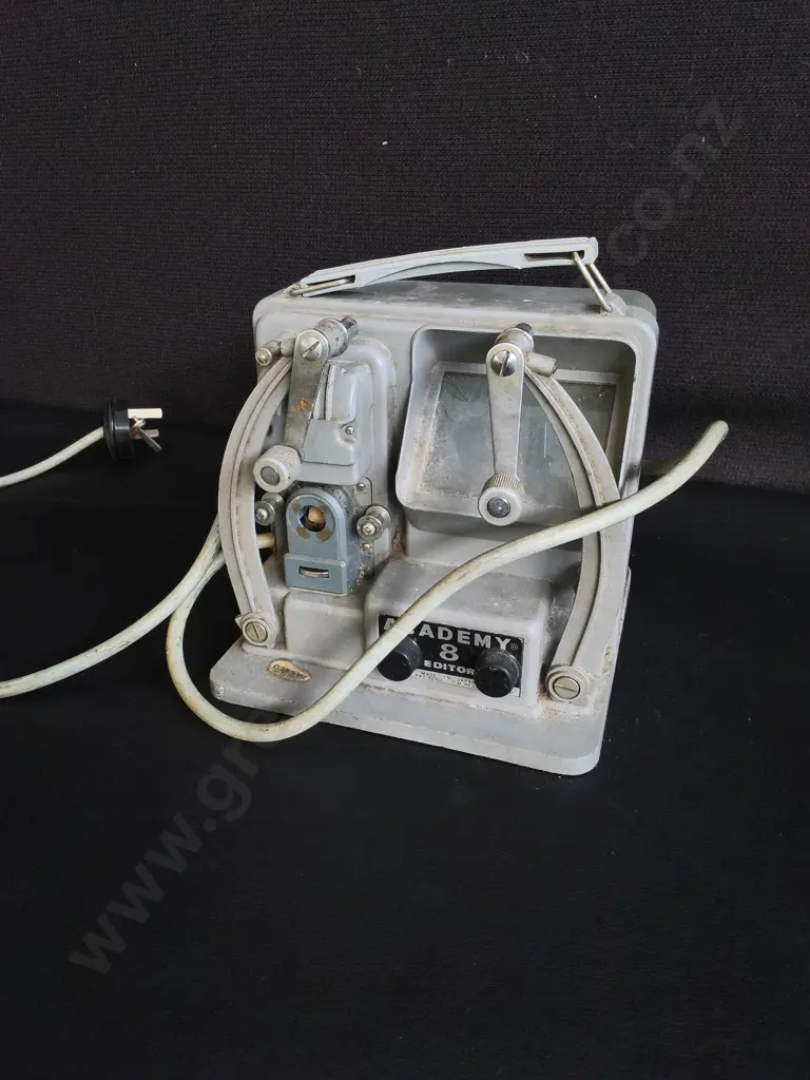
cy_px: 540
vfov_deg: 65.3
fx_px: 842
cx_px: 405
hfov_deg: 51.4
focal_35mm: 27
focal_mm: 2.87
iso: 200
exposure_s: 1/120
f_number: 2
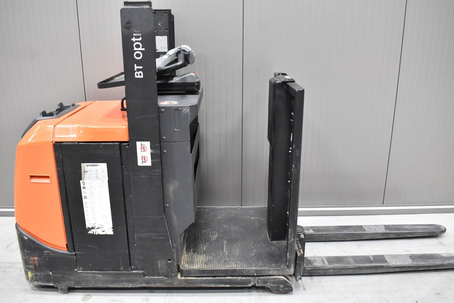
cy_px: 152
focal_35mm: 30
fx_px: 378
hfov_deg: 61.9
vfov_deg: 43.6
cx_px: 227
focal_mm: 20
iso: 1600
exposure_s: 1/25
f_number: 5
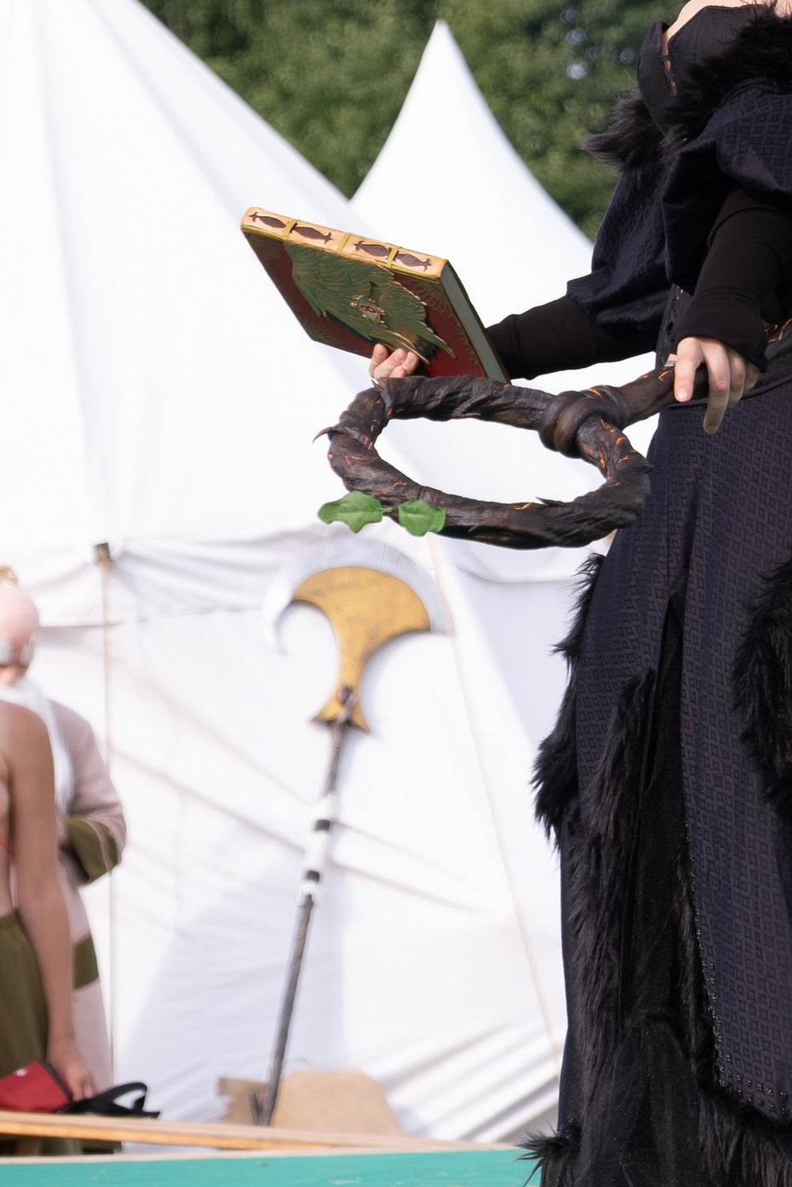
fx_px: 7457
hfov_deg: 6.1
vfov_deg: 9.1
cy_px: 206
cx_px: 705
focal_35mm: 226
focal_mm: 55
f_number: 3.6
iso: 200
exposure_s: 1/1000
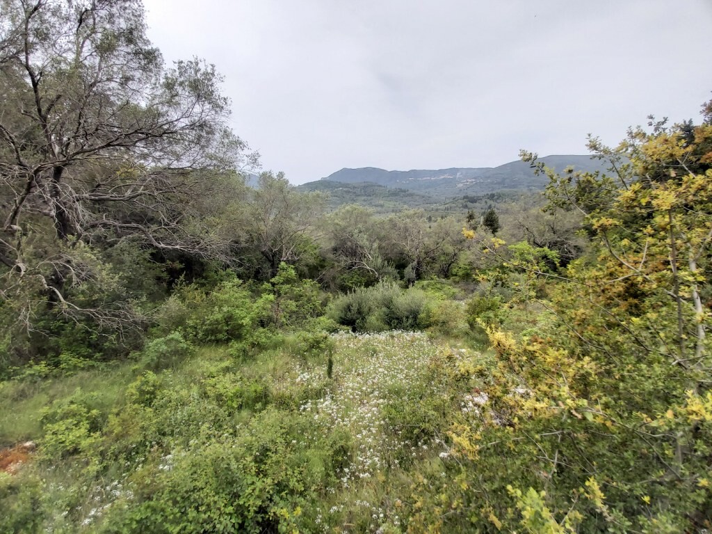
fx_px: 247
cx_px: 356
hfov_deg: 110.5
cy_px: 267
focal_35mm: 12
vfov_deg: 94.5
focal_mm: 1.42
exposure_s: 1/464
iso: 40
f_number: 2.2
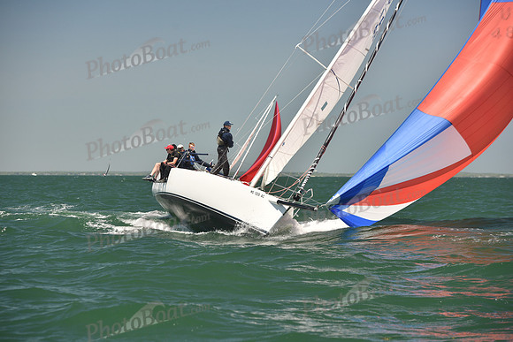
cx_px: 256
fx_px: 1739
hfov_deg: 16.8
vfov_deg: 11.2
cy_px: 171
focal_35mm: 122
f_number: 5
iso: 250
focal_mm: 122
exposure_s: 1/800
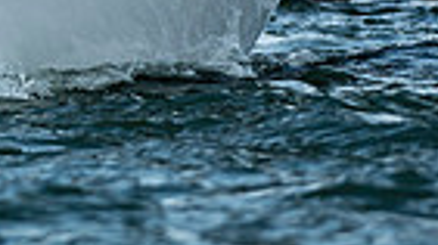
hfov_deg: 1.2
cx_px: -370
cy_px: -287
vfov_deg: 0.6
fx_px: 21744
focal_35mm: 1874
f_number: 5
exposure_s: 1/2000
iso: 320
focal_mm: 290
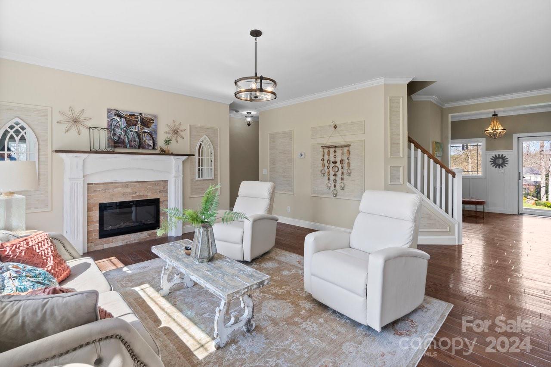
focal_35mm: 16
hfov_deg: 96.7
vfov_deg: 73.7
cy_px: 184
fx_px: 245
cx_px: 276
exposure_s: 1/10
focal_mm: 16
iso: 100
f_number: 11
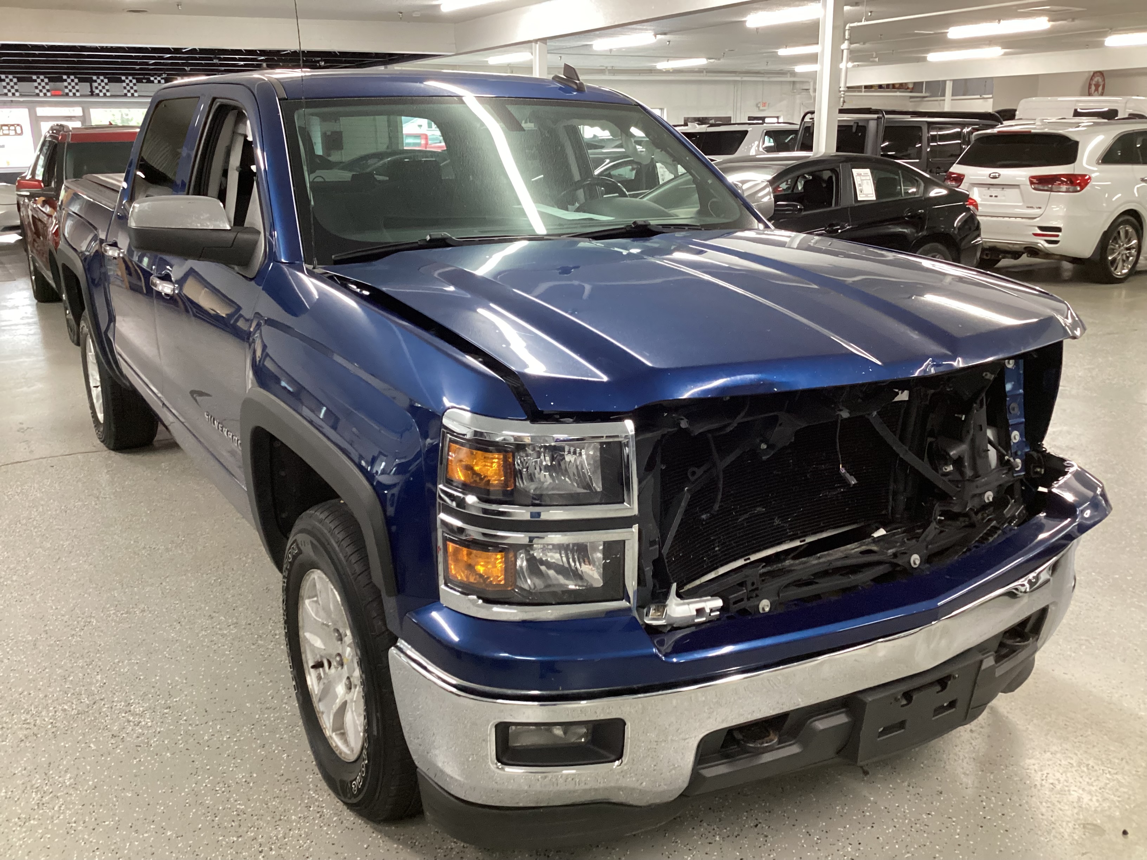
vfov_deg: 45.4
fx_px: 1027
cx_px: 574
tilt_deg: -17.3
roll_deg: +0.5
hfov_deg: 58.4
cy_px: 430
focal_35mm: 31
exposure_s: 1/50
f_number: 2.4
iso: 400
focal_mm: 3.3
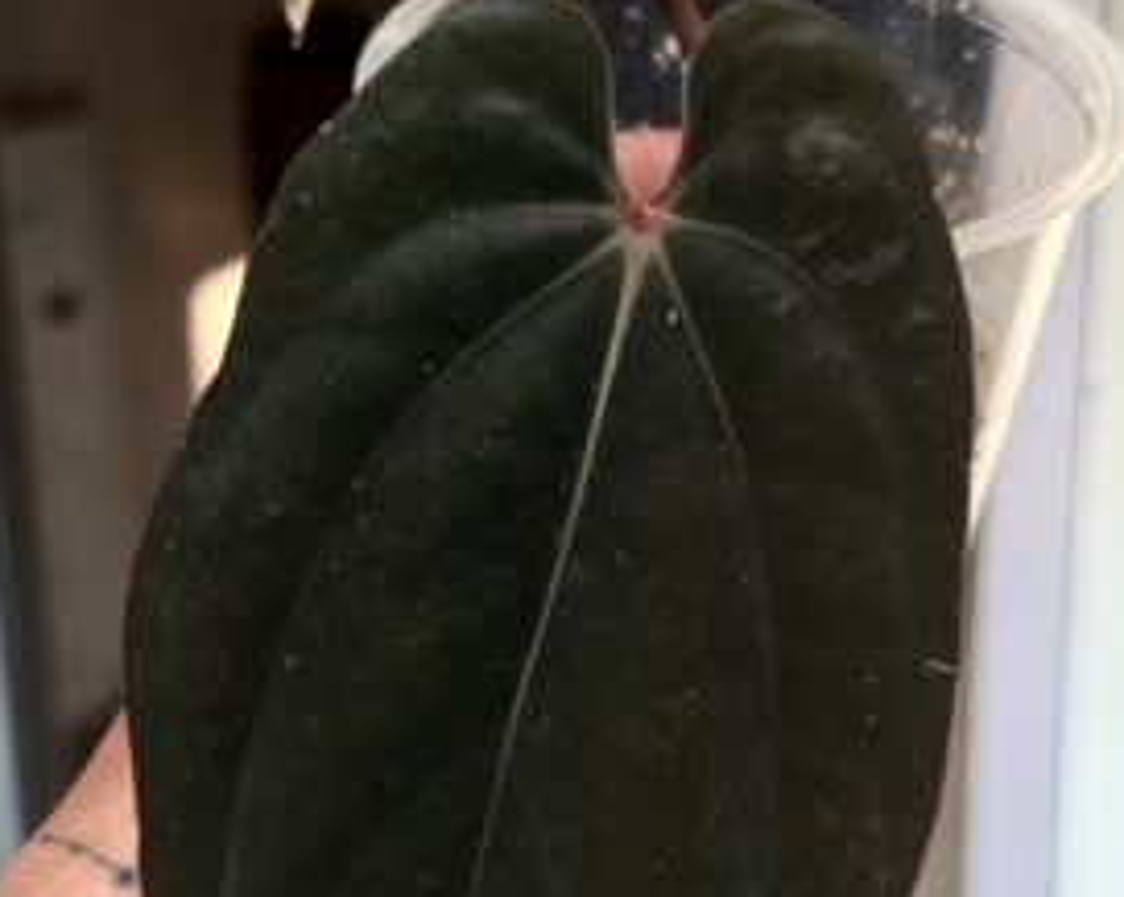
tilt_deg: -20.8
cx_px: 541
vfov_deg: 21.9
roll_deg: +1.3
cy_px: 682
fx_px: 2293
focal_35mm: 69
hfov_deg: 27.5
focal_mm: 6.76
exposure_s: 1/60
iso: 200
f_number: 1.78
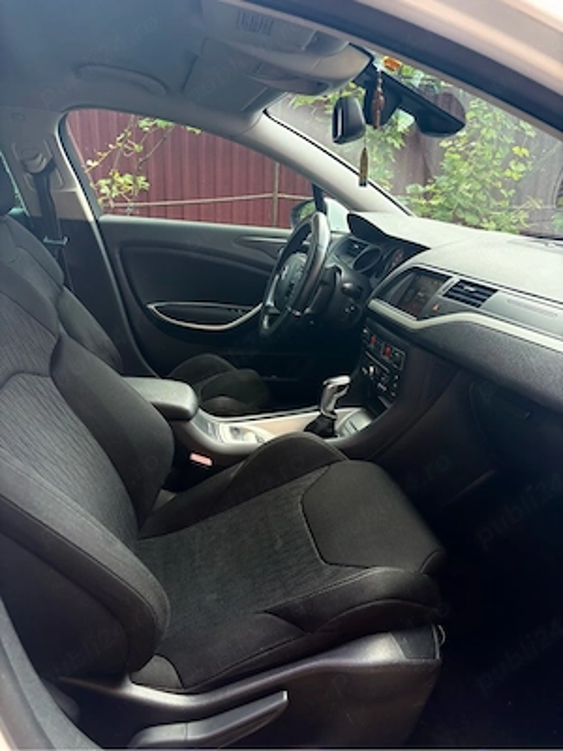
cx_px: 282
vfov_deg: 67.3
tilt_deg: -17.9
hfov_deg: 53.1
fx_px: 564
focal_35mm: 26
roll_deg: -2.0
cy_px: 376
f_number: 1.6
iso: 64
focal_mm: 5.96
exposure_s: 1/128
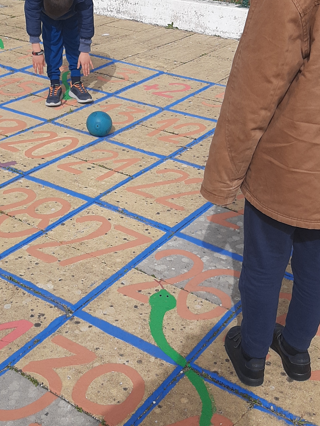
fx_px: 604
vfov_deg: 38.8
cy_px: 175
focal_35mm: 49
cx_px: 110
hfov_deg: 29.5
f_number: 1.7
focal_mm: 3.93
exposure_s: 1/2865
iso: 40
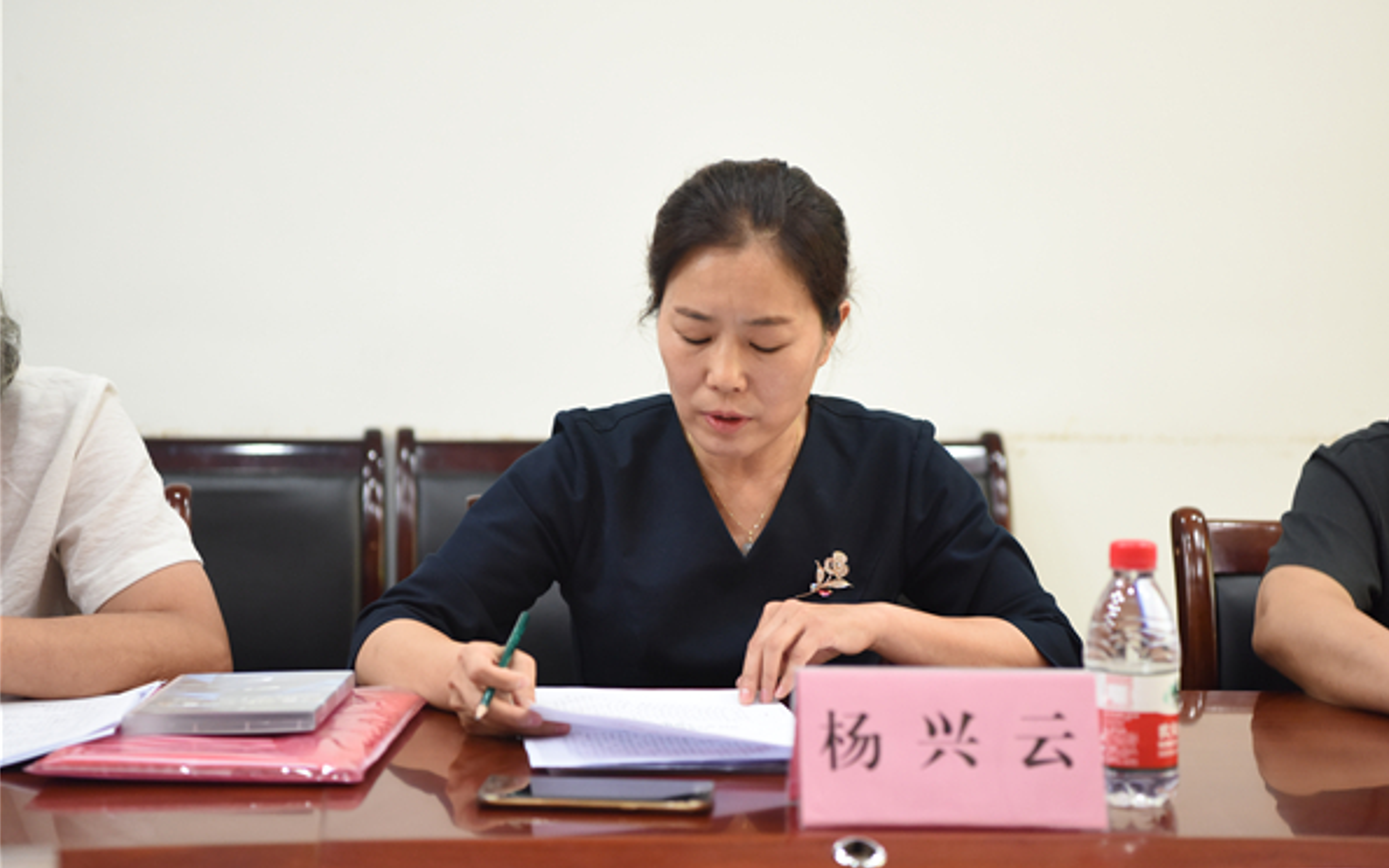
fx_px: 2726
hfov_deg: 28.6
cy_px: 413
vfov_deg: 18.1
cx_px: 698
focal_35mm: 72
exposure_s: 1/50
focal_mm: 70
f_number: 3.2
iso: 2000
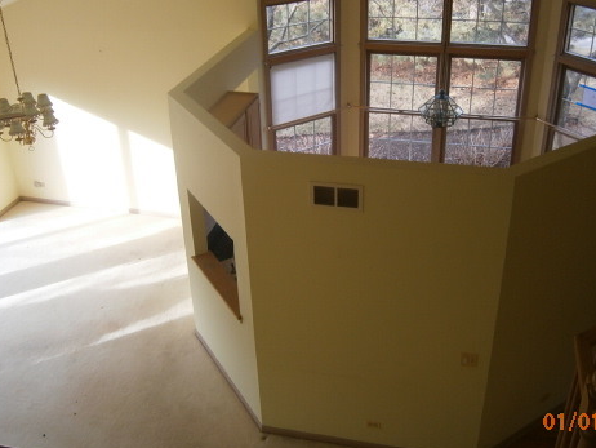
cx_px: 316
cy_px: 176
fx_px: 620
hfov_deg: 51.3
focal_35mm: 36
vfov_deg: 39.5
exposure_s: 1/80
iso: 80
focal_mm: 4.7
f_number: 2.8
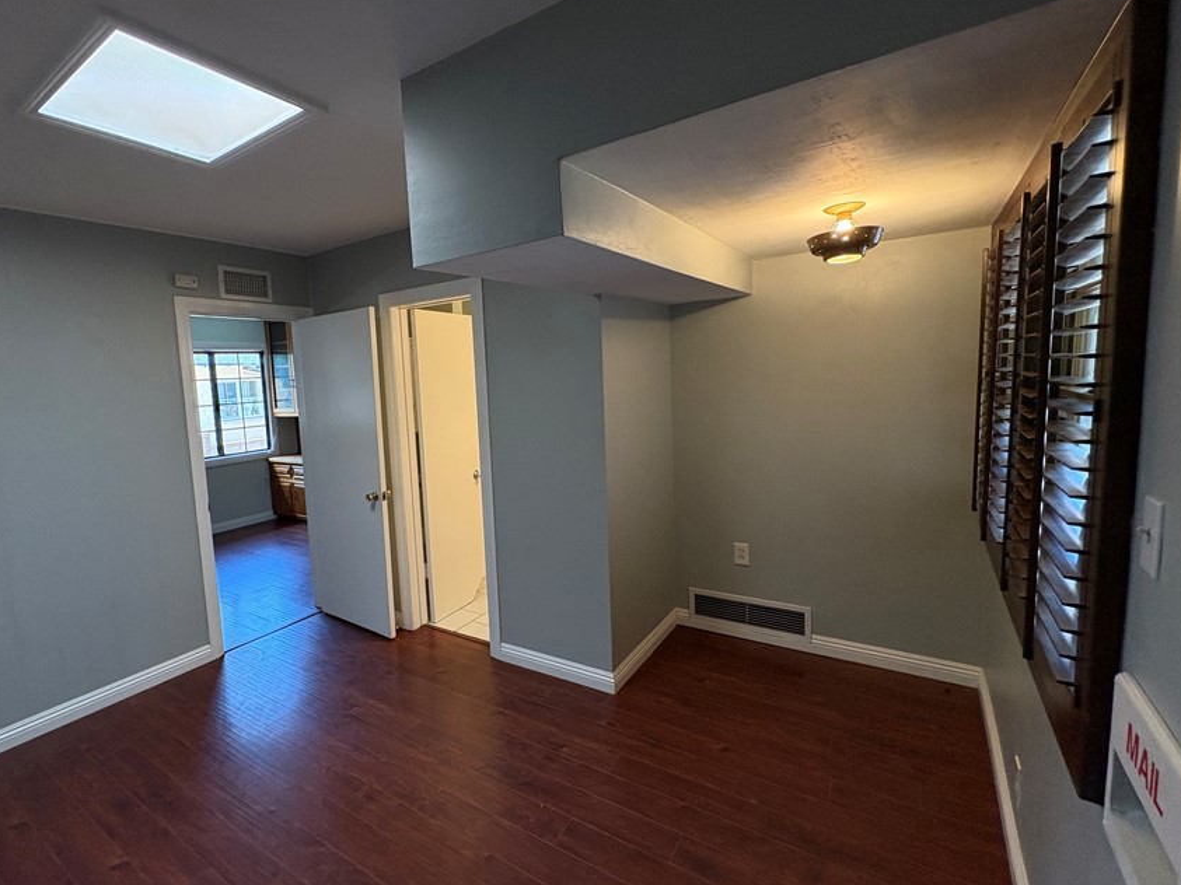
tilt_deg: -4.3
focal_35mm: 17
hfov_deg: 90.1
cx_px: 485
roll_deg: +3.6
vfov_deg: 74.7
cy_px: 438
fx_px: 580
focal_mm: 2.22
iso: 400
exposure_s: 1/120
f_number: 2.2
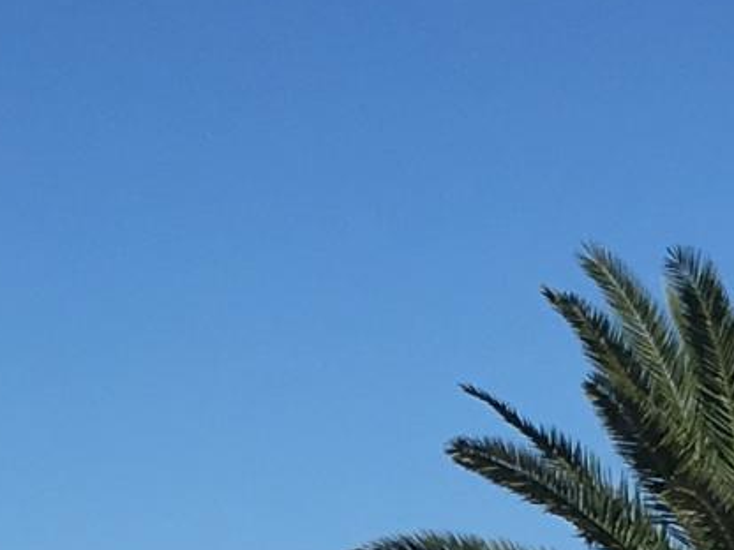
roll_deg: +0.5
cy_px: 1565
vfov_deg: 6.6
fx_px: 4432
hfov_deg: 9.4
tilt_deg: -4.4
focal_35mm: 209
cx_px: 79
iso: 25
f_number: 2.2
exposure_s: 1/2404
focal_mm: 4.15
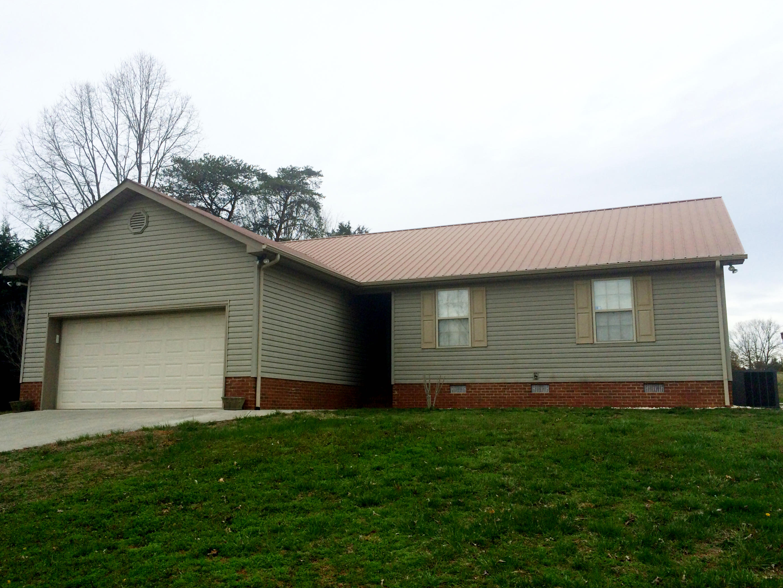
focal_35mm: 31
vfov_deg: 45.4
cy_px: 292
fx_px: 701
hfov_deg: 58.3
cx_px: 377
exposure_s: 1/695
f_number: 2.2
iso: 32
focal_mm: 4.15
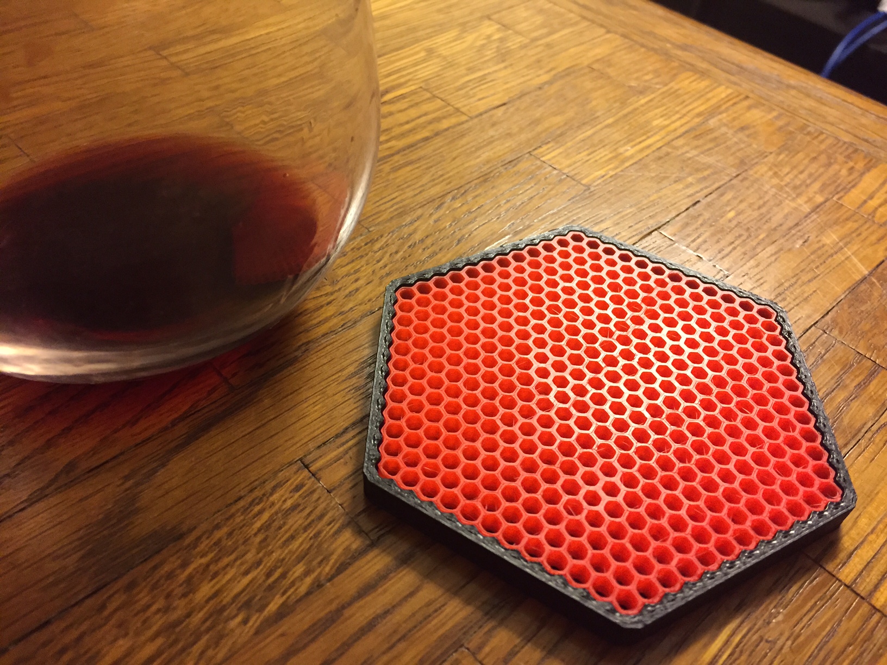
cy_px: 332
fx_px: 743
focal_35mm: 29
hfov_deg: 61.7
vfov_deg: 48.2
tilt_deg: -46.0
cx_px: 444
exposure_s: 1/30
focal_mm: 4.15
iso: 250
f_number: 2.2
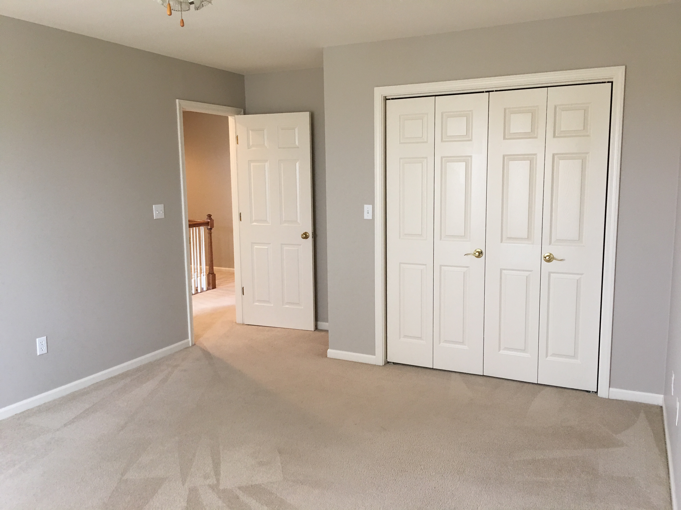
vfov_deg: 48.2
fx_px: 571
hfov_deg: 61.7
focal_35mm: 29
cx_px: 340
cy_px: 255
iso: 40
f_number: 2.2
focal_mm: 4.15
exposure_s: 1/15
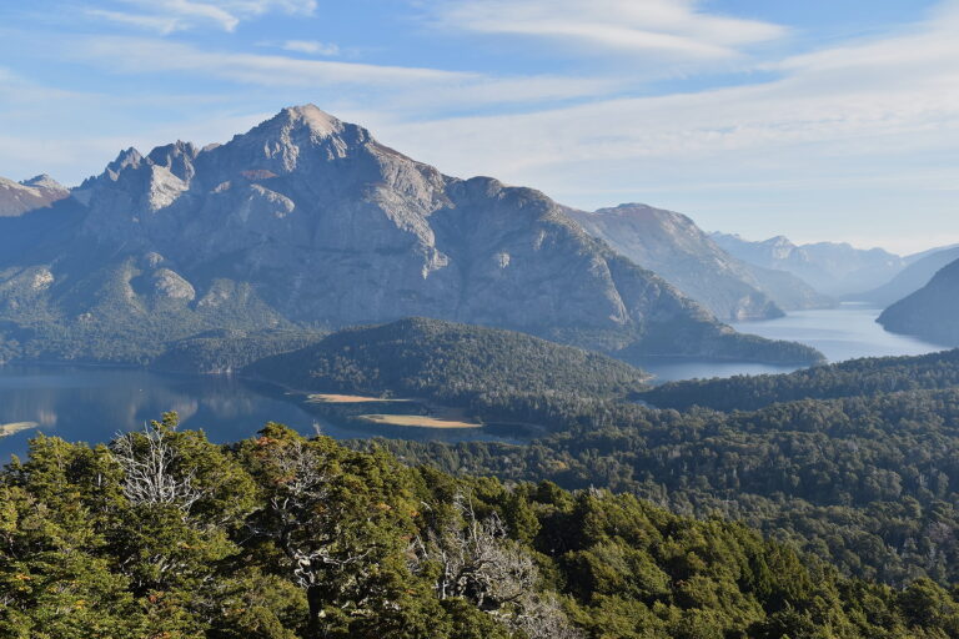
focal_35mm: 36
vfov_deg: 36.9
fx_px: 959
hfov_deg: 53.1
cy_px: 320
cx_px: 480
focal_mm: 24
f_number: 8
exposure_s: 1/320
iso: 200
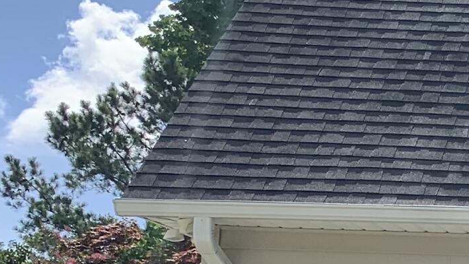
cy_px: 377
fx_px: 1505
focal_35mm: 121
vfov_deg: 9.8
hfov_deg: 14.8
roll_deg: -0.4
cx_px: 913
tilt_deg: +2.9
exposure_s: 1/1916
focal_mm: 4.25
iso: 25
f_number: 1.8
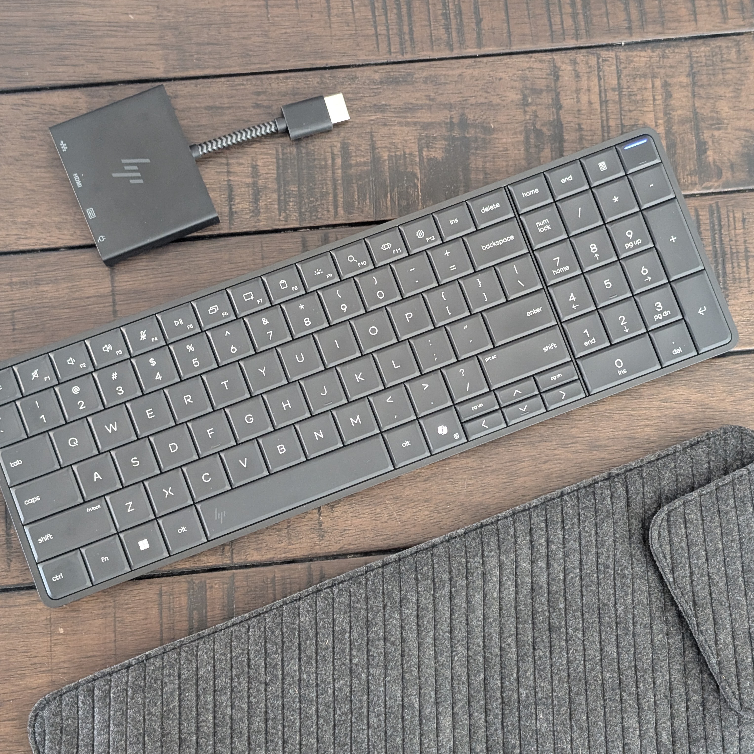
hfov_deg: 29.5
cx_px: 401
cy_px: 377
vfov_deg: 29.6
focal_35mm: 58
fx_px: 1429
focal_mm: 6.9
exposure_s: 1/34
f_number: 1.68
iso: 432
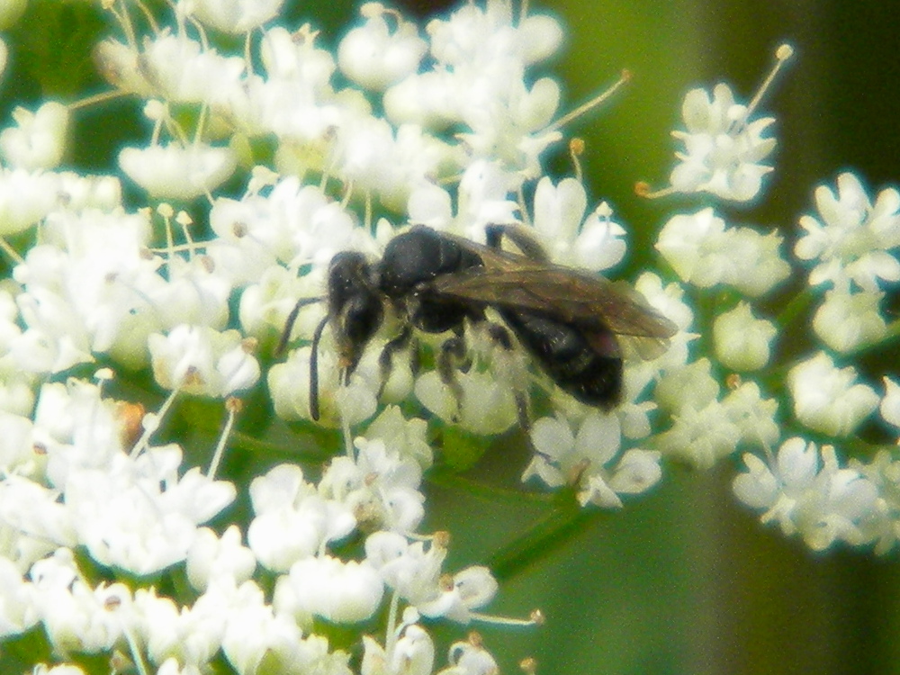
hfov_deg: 10.8
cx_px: 450
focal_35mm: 183
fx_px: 4758
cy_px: 338
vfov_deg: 8.1
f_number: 5.2
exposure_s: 1/500
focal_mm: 33.1
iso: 166
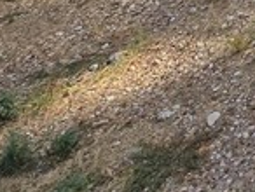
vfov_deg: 11.2
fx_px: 671
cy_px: -365
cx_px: 587
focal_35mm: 91
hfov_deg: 14.9
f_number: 2.2
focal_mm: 2.2
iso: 50
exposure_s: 1/1677
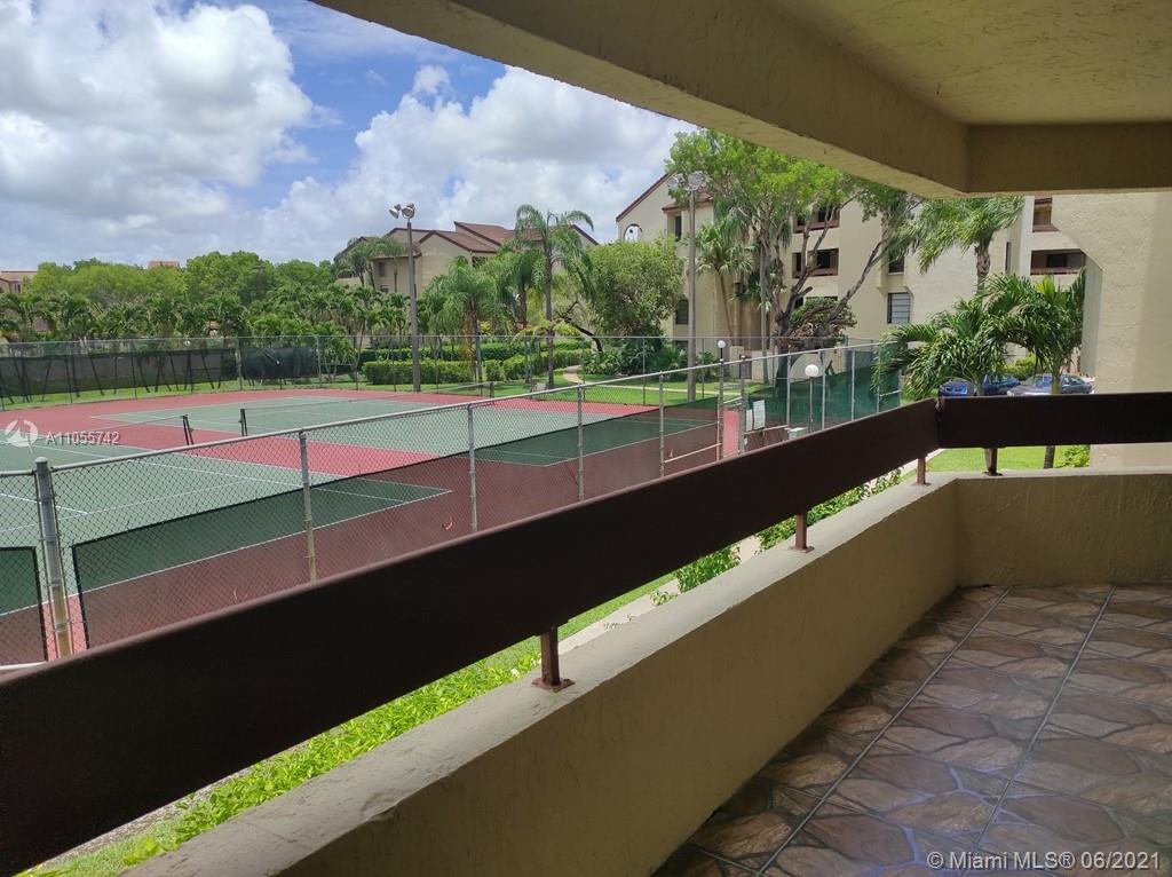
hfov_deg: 69.4
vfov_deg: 54.8
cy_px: 438
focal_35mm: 25
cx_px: 586
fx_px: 846
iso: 100
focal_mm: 5.43
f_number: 1.89
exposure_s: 1/2657
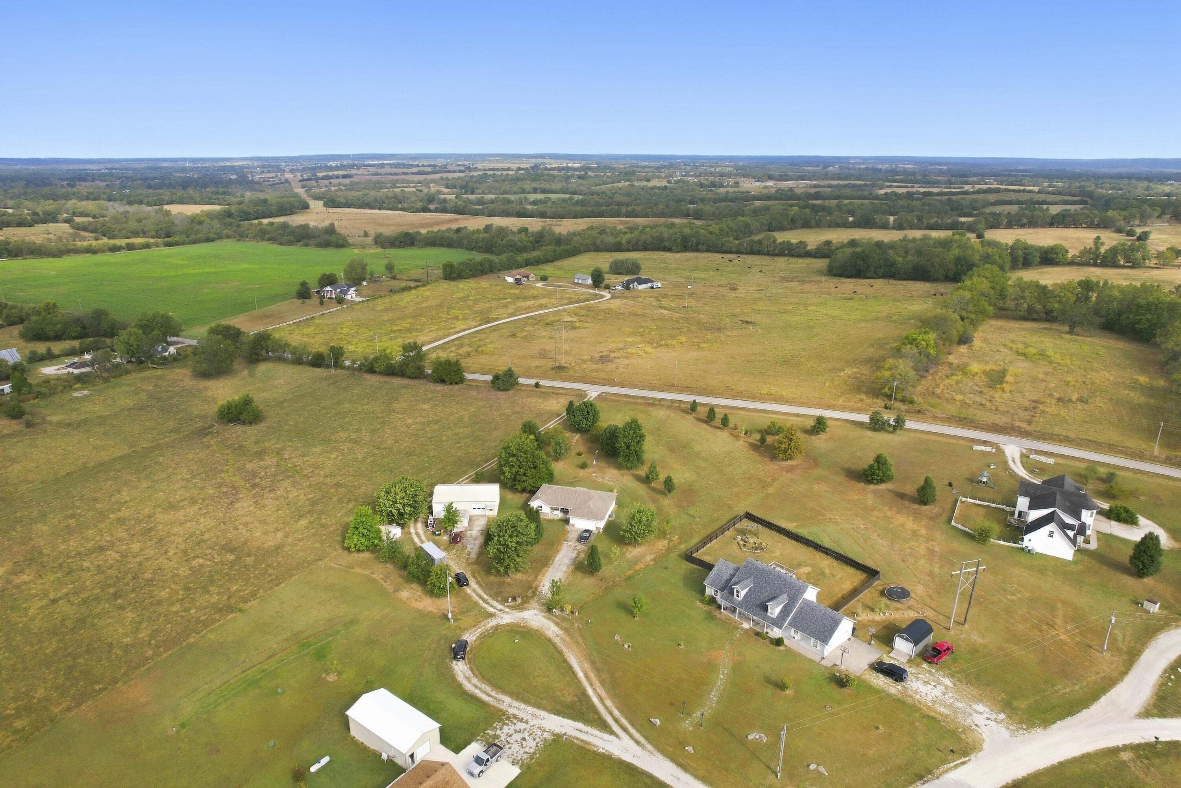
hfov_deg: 78.6
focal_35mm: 22
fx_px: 722
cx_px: 590
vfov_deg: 57.2
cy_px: 394
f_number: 2.8
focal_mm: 8.4
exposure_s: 1/1500
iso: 130
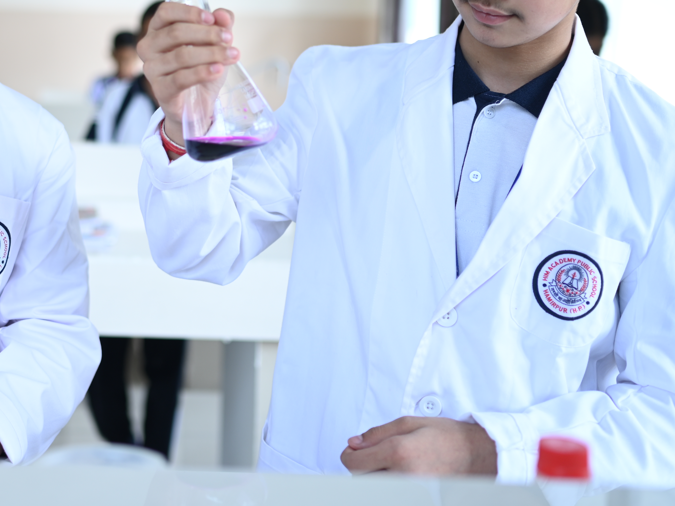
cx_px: 118
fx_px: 1268
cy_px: 83
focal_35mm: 65
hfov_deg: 29.0
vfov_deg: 22.2
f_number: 1.8
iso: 125
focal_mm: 35
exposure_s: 1/200
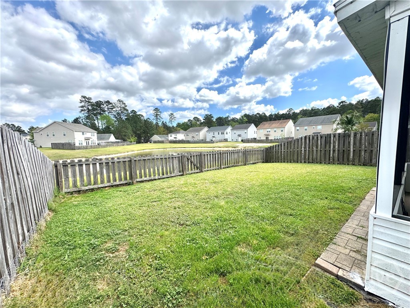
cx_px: 205
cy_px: 154
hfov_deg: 102.1
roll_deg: +1.2
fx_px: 166
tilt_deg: -5.3
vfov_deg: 85.7
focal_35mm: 14
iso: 50
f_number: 2.2
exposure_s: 1/1832
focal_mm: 2.22
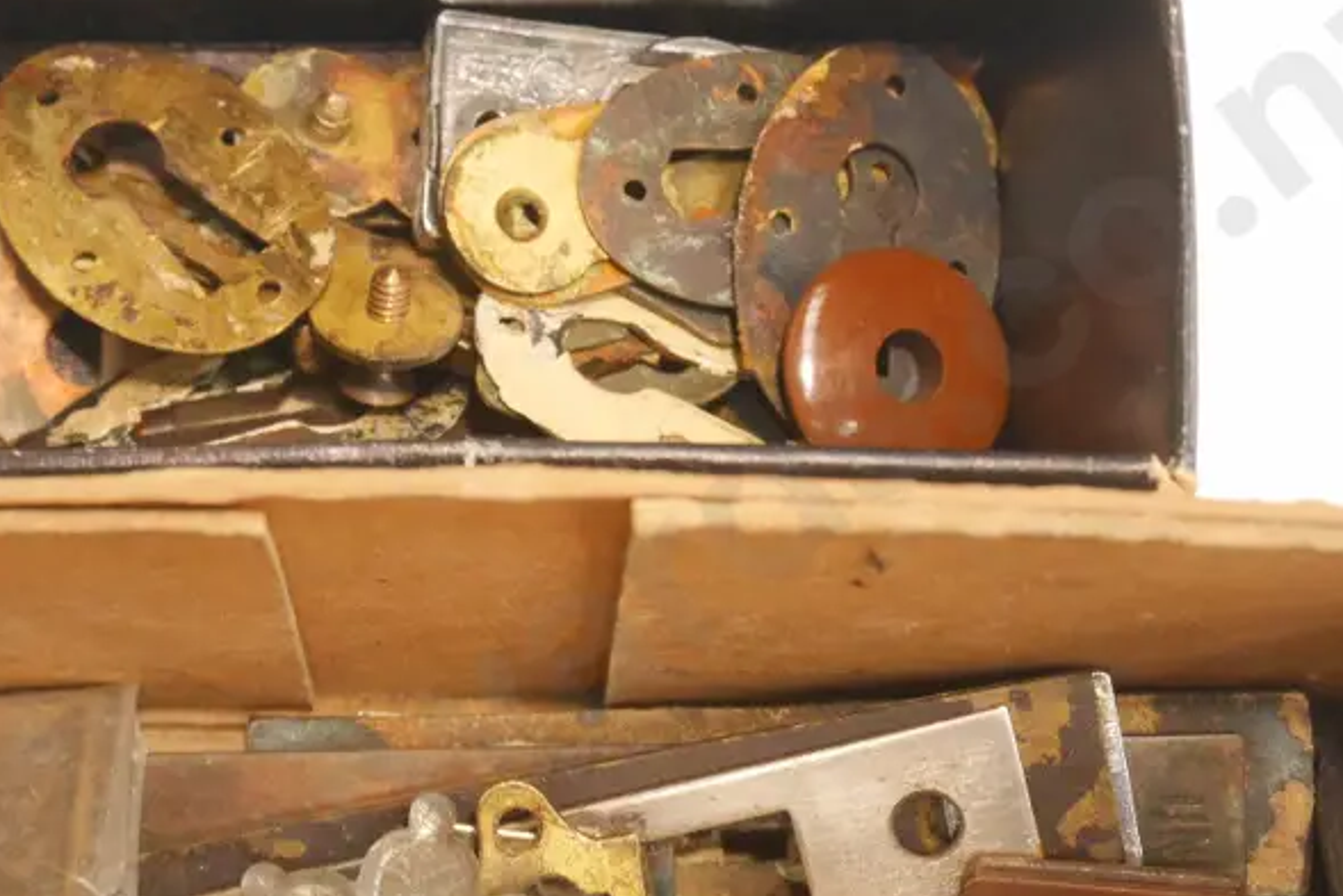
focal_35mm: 76
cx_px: 502
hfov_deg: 26.6
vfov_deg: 17.8
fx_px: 2836
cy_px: 712
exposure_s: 1/60
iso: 3200
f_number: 4.7
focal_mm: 21
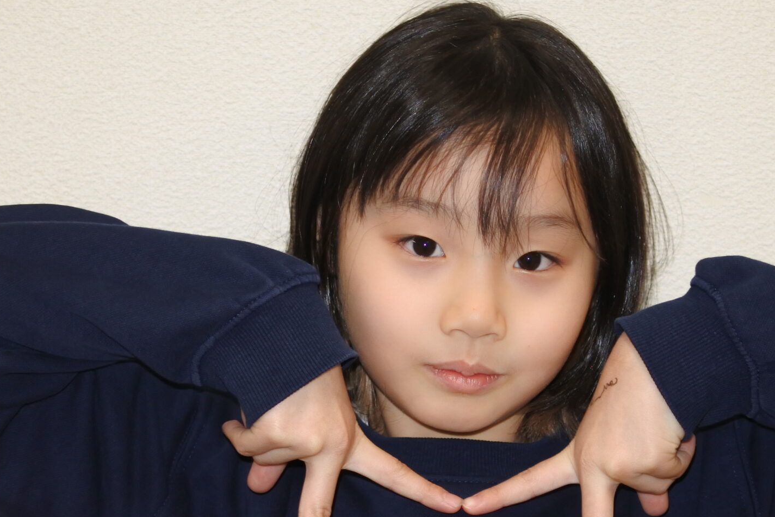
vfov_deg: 15.5
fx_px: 1894
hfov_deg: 23.1
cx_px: 419
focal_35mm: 88
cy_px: 377
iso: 450
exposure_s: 1/60
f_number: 2
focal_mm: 18.5
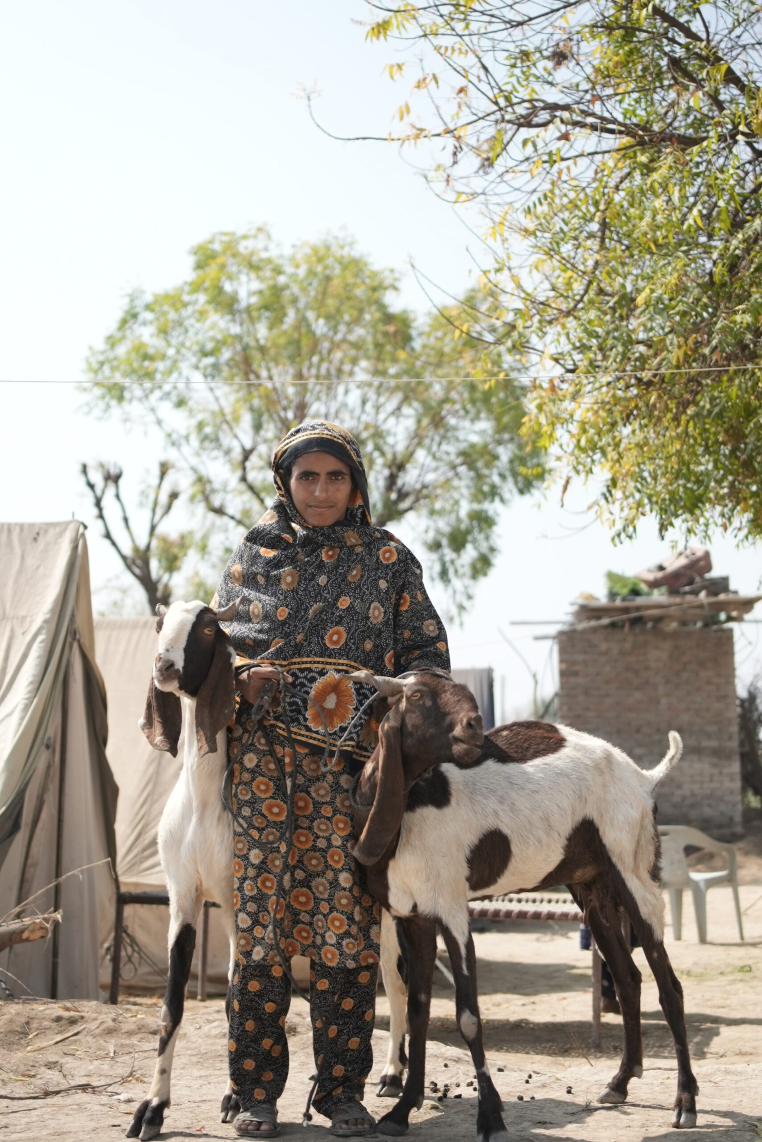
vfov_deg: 38.2
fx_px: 1649
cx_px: 381
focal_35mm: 52
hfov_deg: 26.0
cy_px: 571
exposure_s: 1/320
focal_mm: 35
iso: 640
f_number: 2.2
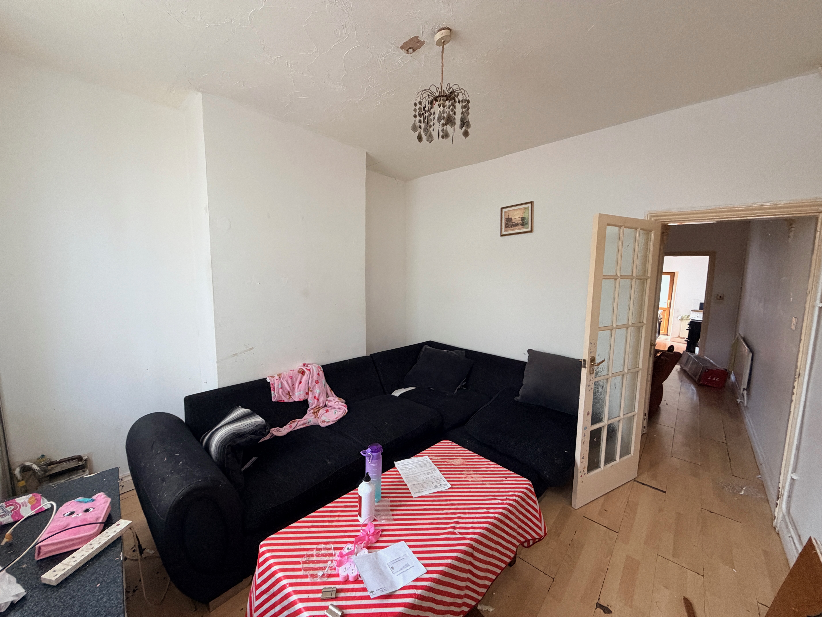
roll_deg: -1.2
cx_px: 411
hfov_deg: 102.1
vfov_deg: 85.7
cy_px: 308
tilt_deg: -6.3
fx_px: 332
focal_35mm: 14
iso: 320
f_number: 2.2
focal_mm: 2.22
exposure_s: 1/110
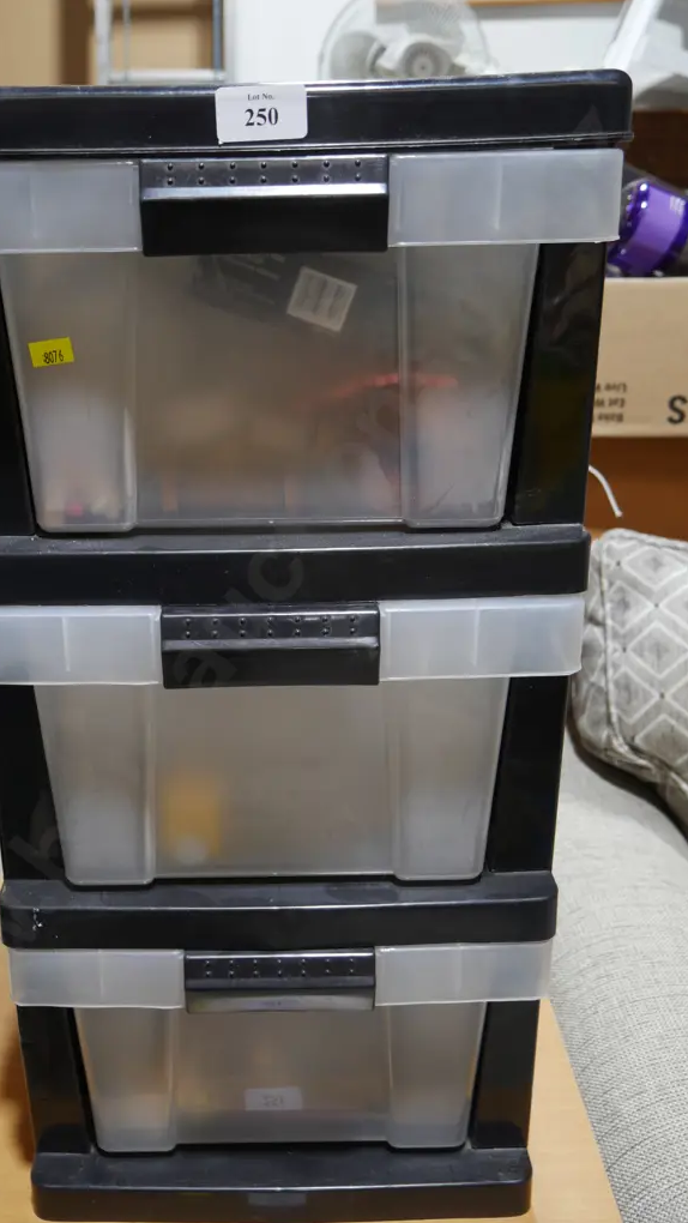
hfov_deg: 33.5
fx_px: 1135
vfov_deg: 56.6
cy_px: 613
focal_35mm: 35
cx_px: 244
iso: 250
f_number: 3.6
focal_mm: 16
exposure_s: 1/60
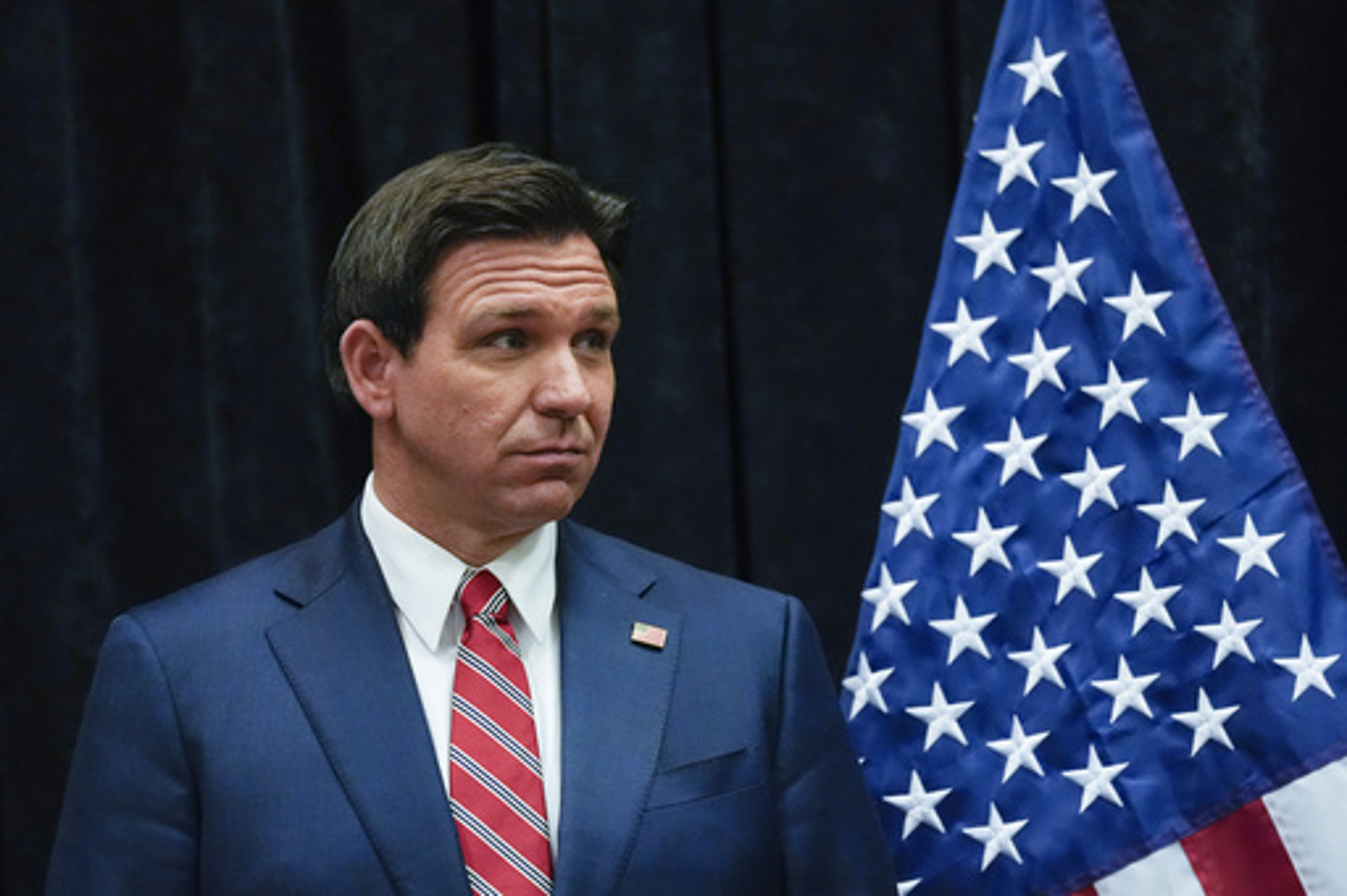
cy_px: 448
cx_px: 674
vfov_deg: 7.3
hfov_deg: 11.0
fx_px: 6994
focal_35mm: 187
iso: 4000
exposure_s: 1/400
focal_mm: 187
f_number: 2.8
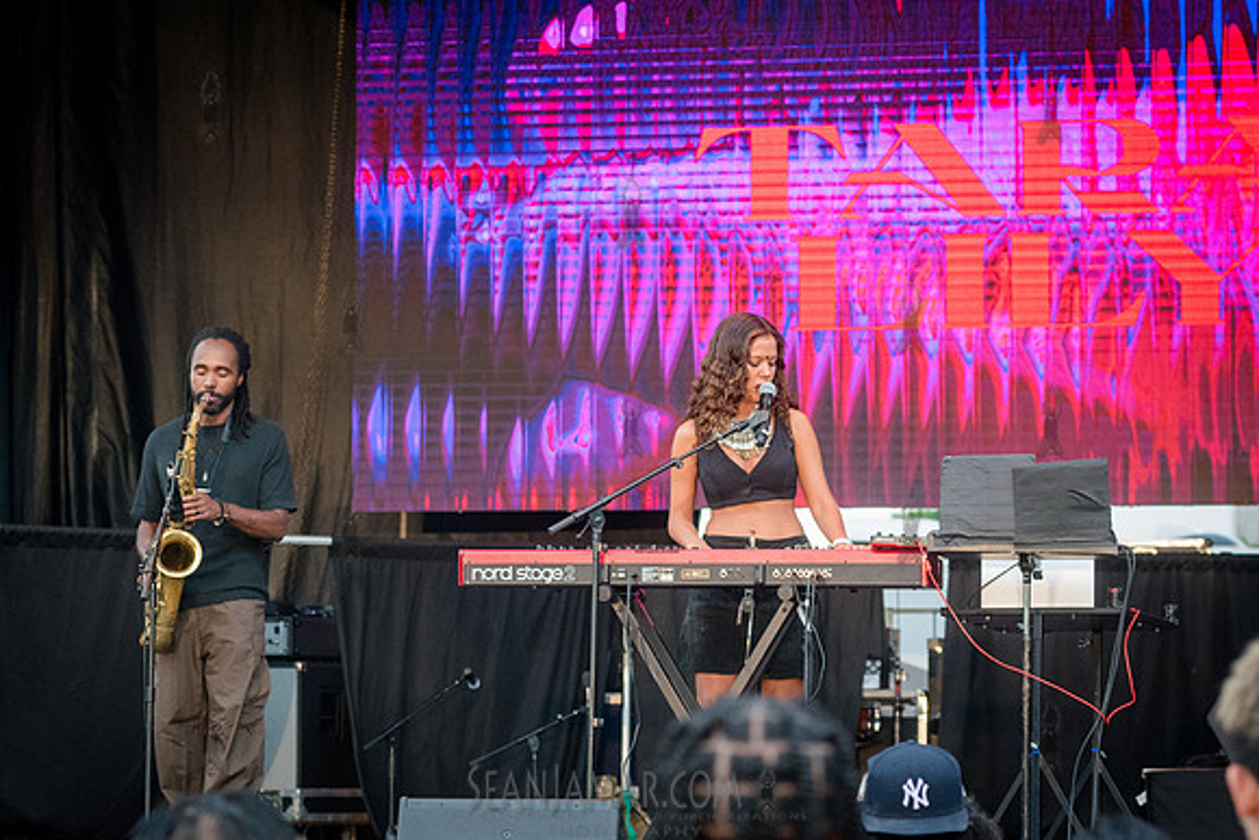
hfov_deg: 17.6
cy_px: 450
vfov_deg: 11.8
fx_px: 4057
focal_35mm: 116
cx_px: 584
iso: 3200
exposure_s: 1/800
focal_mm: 100
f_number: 4.5
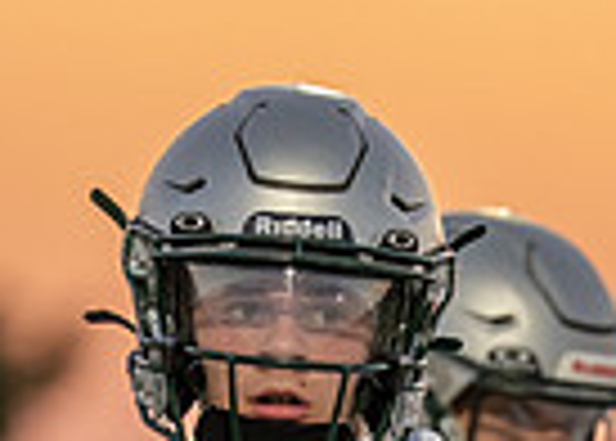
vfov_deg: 1.5
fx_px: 17101
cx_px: 323
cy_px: 571
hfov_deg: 2.1
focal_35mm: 977
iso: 1600
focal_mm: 182
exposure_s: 1/1600
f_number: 2.8
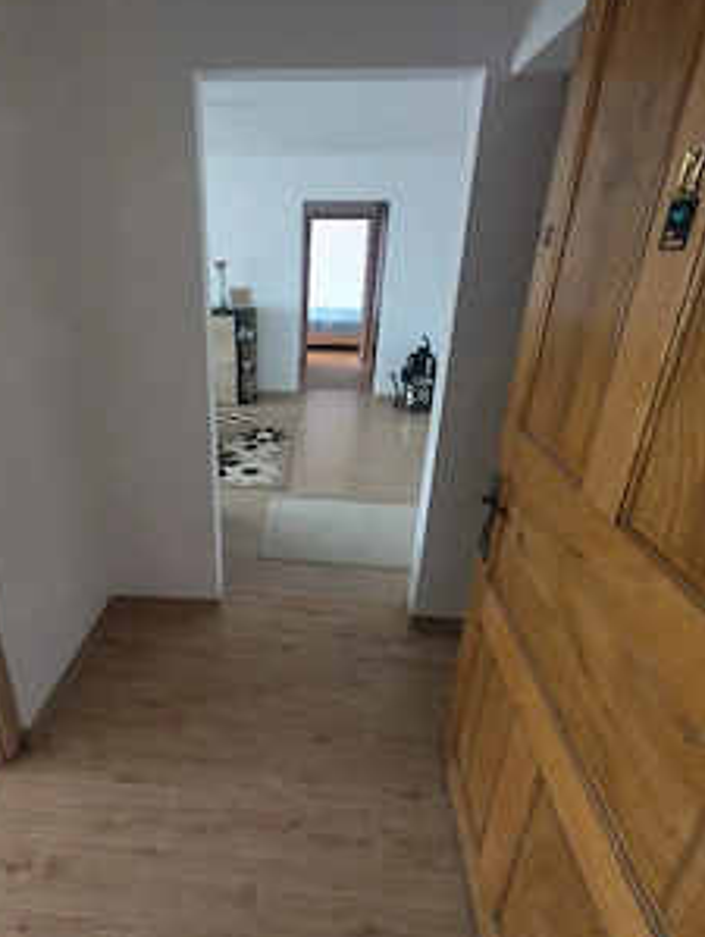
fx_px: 434
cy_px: 429
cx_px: 276
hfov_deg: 77.2
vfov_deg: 94.2
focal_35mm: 16
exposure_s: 1/51.8
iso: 222
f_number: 1.7
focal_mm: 2.02
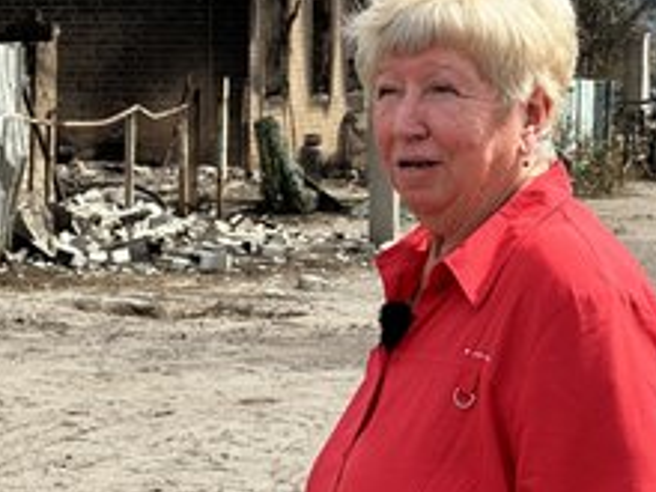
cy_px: 331
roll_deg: -0.2
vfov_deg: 10.6
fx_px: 2653
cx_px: 242
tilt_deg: -5.6
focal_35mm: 140
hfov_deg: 14.1
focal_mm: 9
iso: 32
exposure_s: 1/612
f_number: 2.8
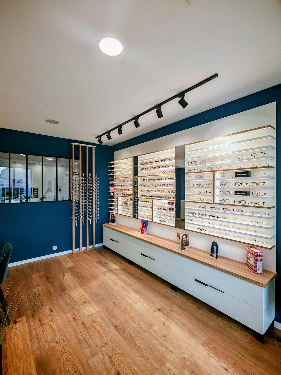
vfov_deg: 94.5
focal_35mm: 16
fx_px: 173
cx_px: 140
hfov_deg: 78.1
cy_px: 188
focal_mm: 1.82
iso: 50
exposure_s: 1/100
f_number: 2
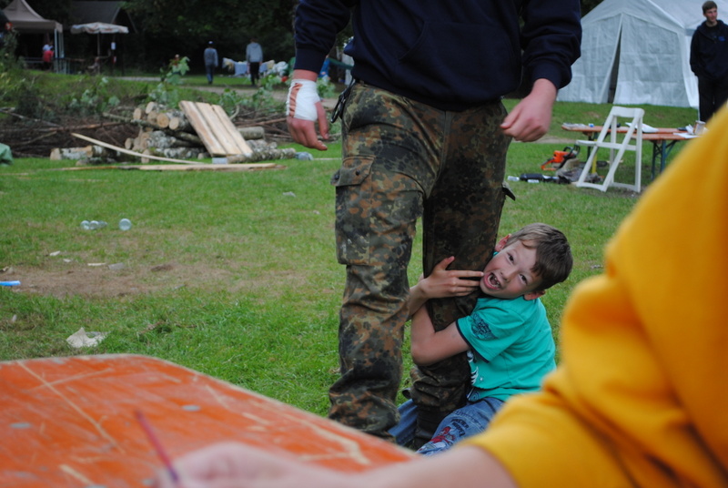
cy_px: 244
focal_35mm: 82
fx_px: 1671
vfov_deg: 16.6
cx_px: 364
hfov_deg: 24.6
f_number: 5.6
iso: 200
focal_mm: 55
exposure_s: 1/125
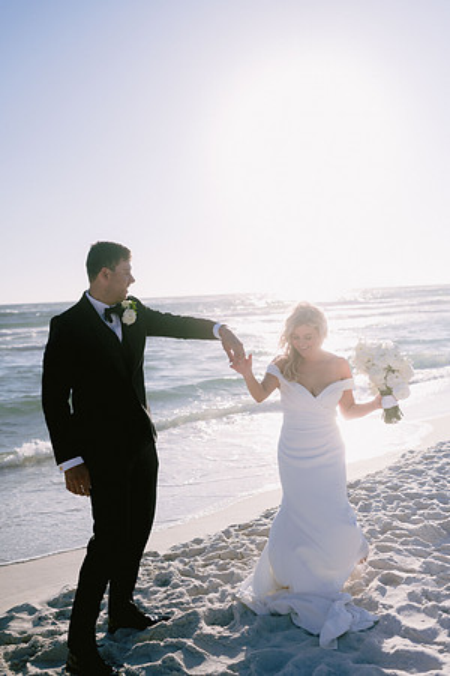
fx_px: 656
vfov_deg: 54.4
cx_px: 225
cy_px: 338
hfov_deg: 37.9
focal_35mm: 35
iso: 200
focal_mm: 35
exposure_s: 1/5000
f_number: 2.8
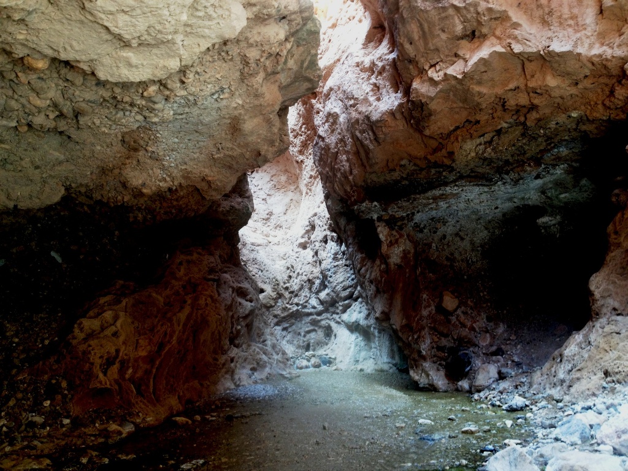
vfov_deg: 40.7
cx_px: 314
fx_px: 635
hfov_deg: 52.6
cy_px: 236
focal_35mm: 35
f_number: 2.4
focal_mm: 4.28
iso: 50
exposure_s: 1/30
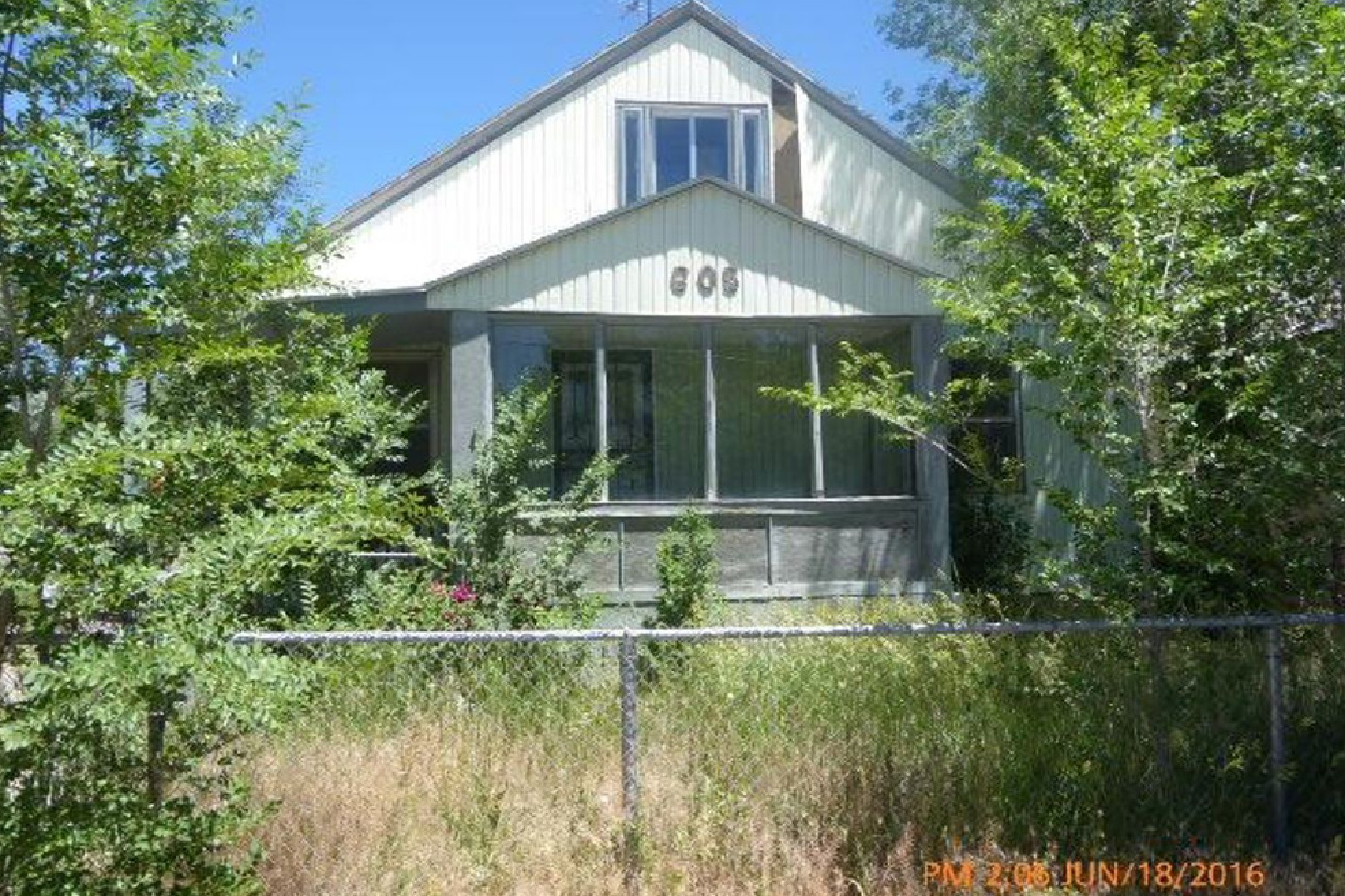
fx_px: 1009
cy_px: 453
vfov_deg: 47.9
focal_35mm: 27
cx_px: 652
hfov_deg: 67.4
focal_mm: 4.3
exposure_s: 1/400
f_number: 3.3
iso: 80
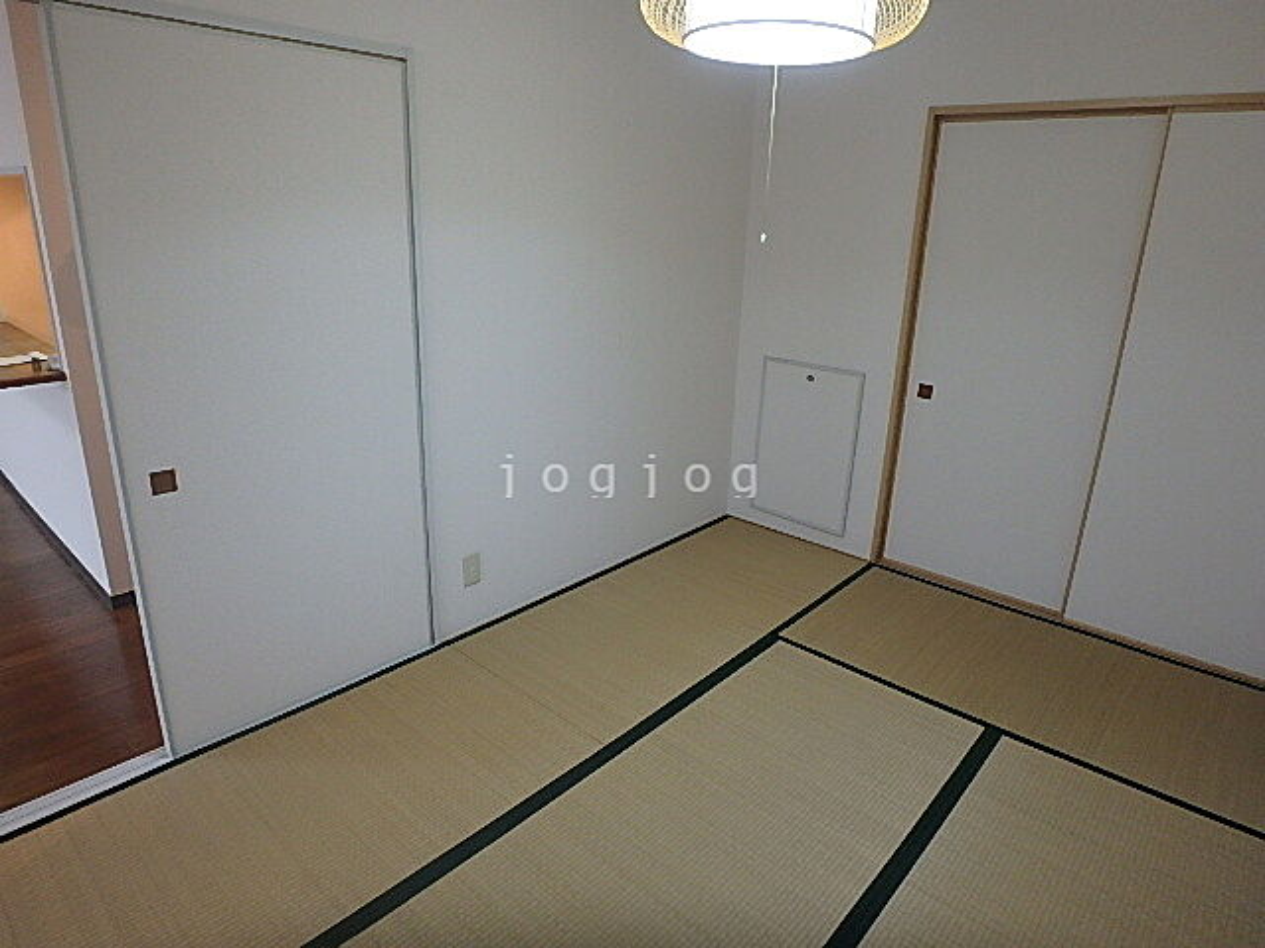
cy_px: 474
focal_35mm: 21
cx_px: 632
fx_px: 767
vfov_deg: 63.4
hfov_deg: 79.0
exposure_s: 1/30
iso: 320
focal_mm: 3.7
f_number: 3.5
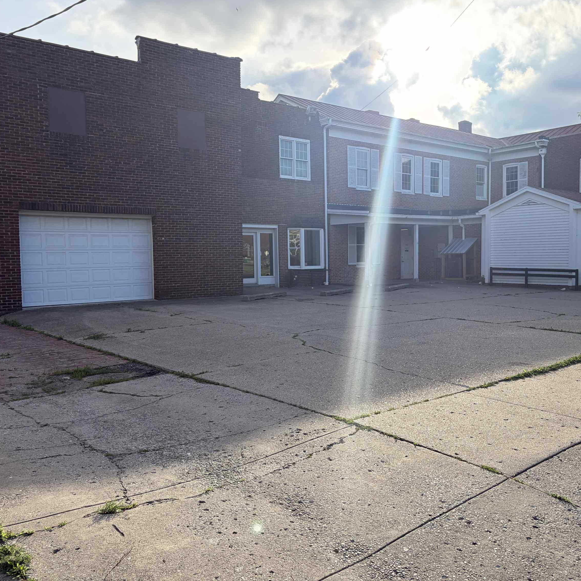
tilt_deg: -2.3
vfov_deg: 52.5
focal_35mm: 31
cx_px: 331
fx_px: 589
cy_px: 291
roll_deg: +1.3
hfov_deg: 52.4
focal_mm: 5.96
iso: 64
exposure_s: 1/1064
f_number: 1.6
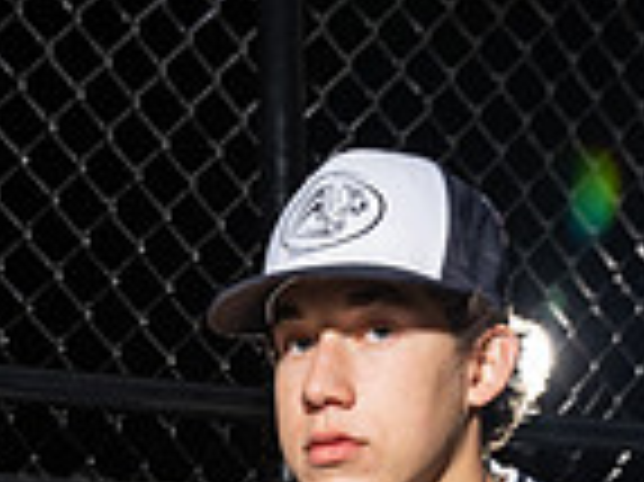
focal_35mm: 100
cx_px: 288
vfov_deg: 12.7
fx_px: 1859
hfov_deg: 19.6
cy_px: 1009
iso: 125
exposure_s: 1/125
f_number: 5.6
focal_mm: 33
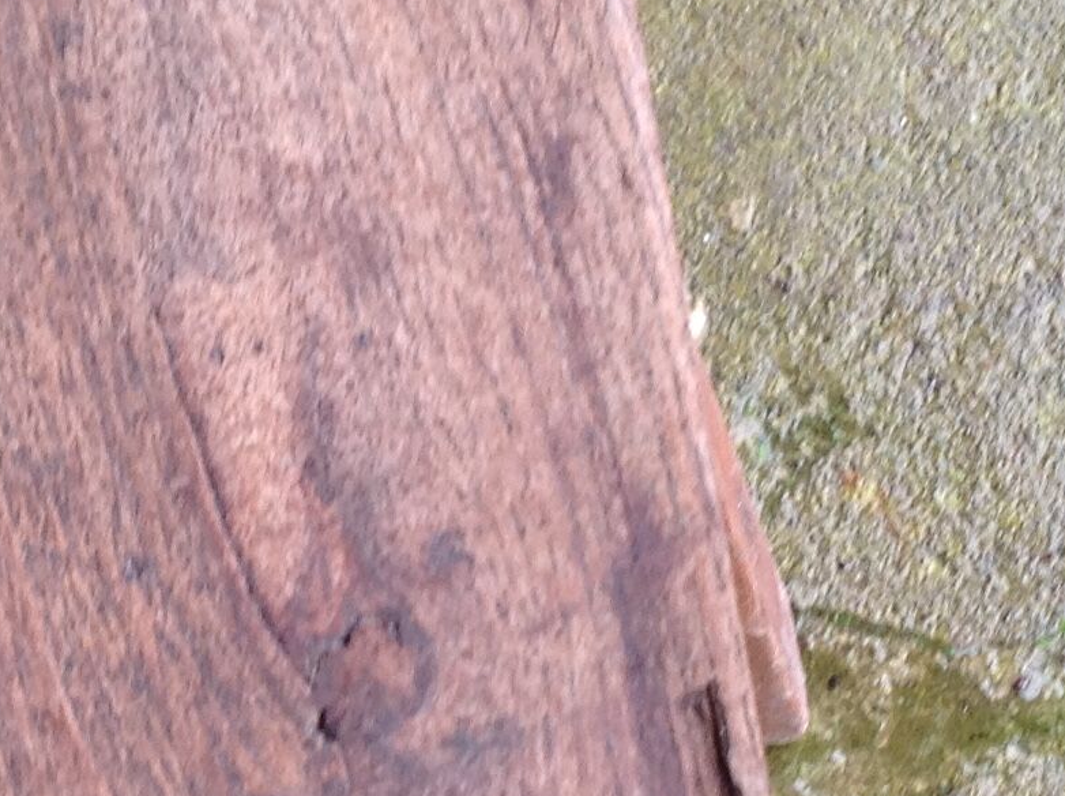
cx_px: 432
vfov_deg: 12.7
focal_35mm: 116
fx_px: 3563
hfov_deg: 17.0
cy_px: 665
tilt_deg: -67.2
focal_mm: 4.28
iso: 64
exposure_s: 1/30
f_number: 2.4
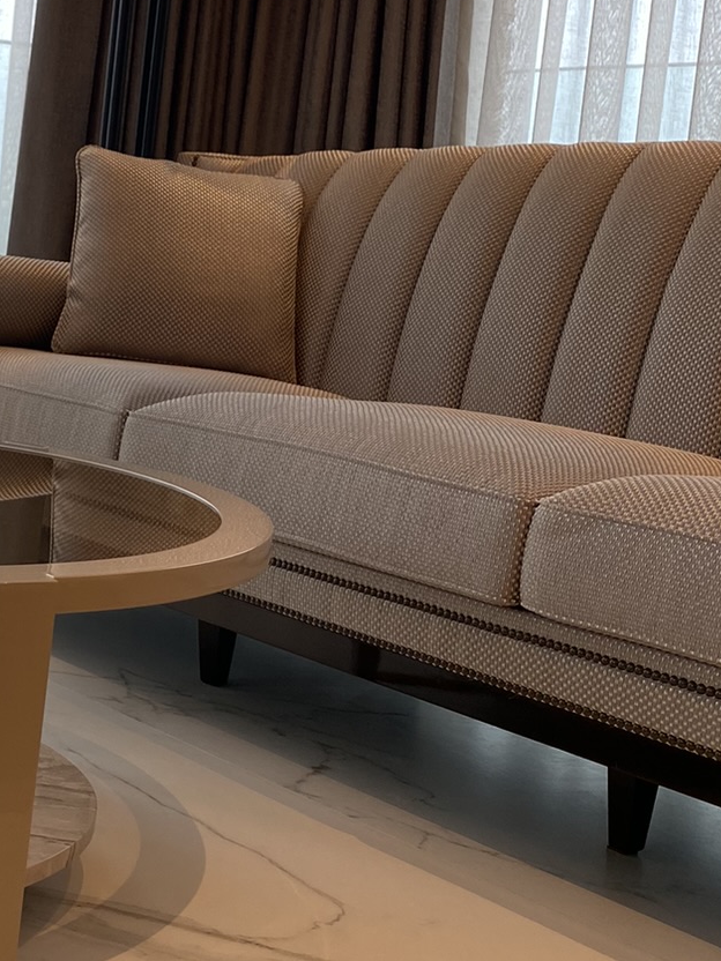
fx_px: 1777
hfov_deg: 21.5
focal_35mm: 64
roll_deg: -3.9
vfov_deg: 30.2
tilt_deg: -6.3
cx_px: -113
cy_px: 408
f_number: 1.8
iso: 40
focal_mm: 4.25
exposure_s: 1/100
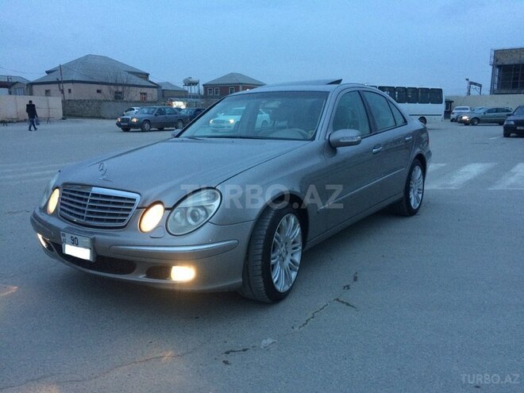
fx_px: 439
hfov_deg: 61.7
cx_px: 262
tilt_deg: -11.7
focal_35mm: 29
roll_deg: -0.2
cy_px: 196
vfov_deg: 48.2
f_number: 2.2
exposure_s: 1/33
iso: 200
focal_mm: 4.15
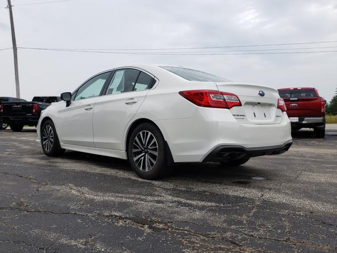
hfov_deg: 67.3
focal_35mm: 26
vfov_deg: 53.1
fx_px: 253
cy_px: 126
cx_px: 168
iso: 50
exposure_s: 1/482
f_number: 2.4
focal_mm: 4.3
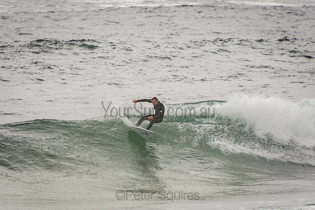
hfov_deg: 3.4
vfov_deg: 2.3
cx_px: 158
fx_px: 5251
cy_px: 105
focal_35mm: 600
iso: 320
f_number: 5.6
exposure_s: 1/1250
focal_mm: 400
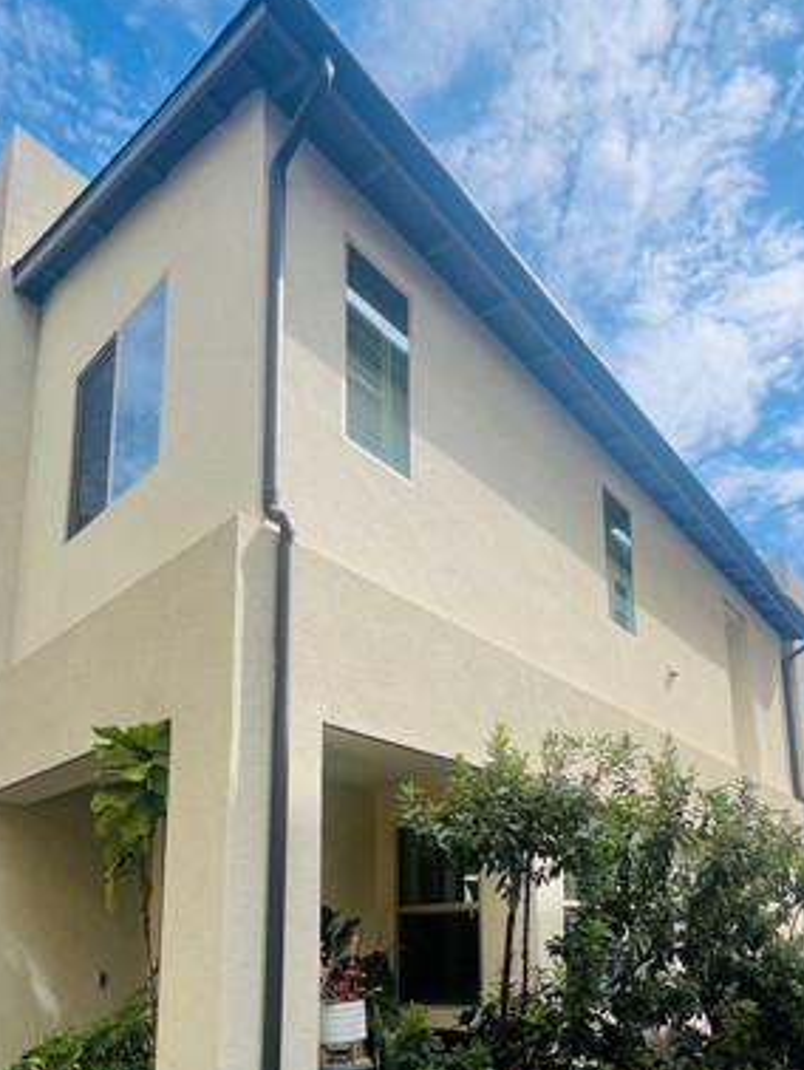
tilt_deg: +9.4
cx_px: 430
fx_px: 681
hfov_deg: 61.1
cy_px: 841
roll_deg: +0.6
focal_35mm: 22
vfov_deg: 69.6
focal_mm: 1.57
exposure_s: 1/881
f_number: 1.8
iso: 32
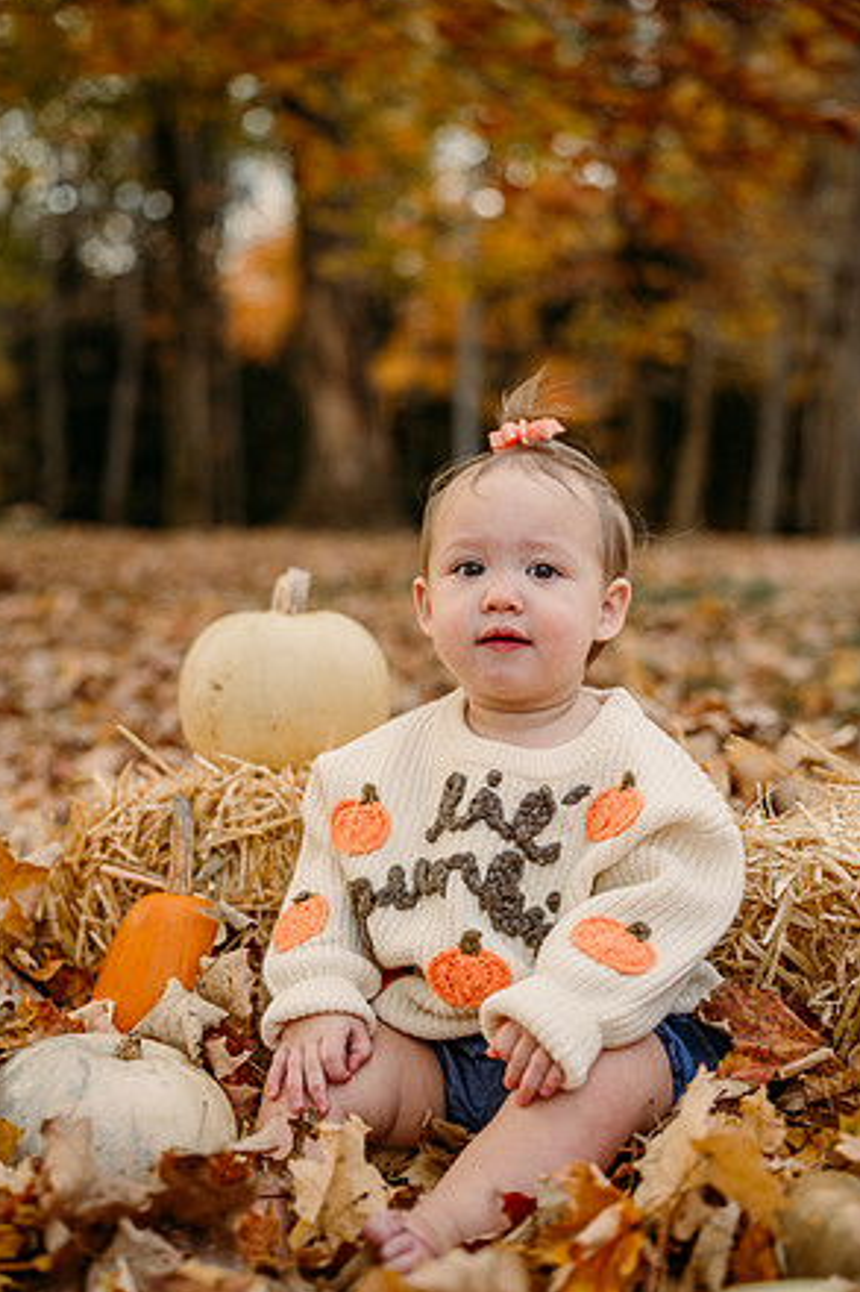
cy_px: 640
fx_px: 1578
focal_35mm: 44
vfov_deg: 44.5
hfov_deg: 30.5
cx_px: 429
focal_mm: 43
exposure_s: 1/400
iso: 250
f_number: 2.2
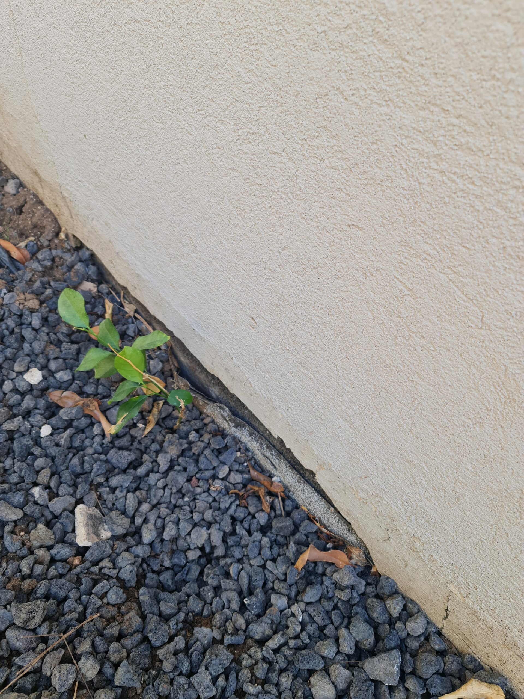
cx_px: 262
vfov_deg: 69.4
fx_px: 505
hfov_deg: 54.9
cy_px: 350
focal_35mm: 25
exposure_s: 1/100
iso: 50
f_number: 1.8
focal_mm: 7
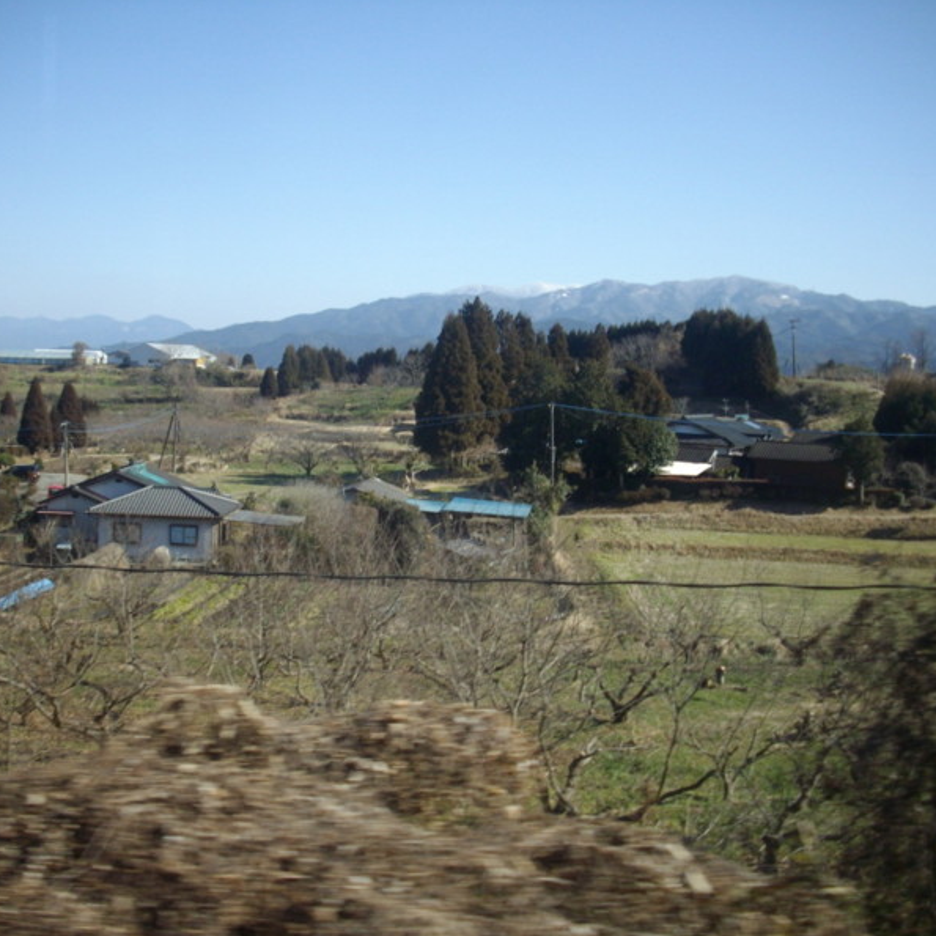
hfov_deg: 38.3
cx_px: 445
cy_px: 467
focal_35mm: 44
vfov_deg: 38.3
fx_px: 1346
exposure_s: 1/200
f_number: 5.6
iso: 80
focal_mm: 6.2
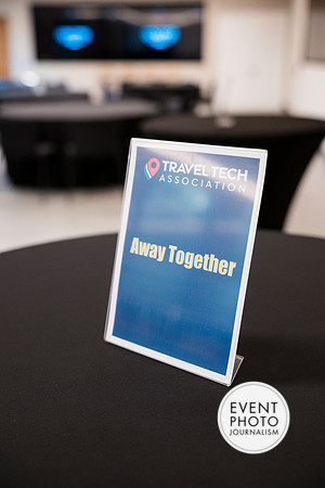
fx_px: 474
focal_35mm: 35
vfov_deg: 54.4
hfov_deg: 37.9
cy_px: 244
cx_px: 162
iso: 1400
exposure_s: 1/200
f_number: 3.2
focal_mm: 35
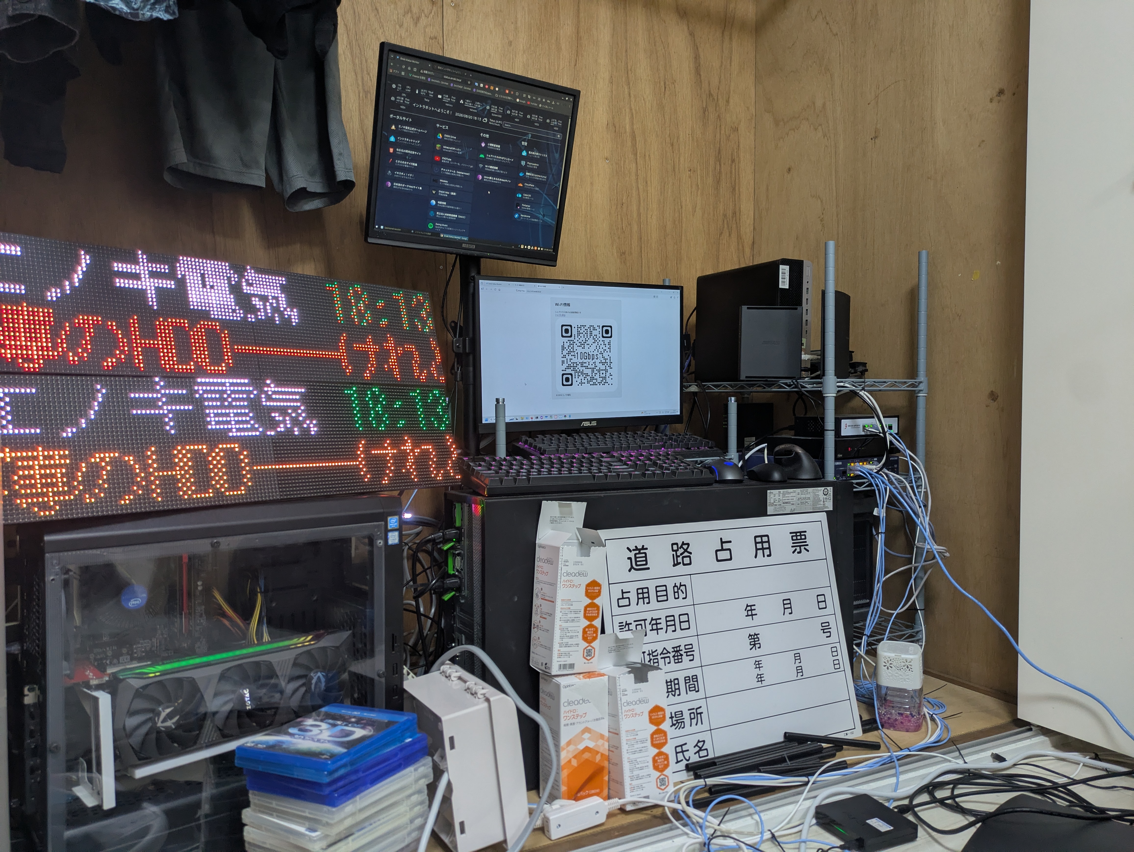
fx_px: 819
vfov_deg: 54.9
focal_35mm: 25
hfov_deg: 69.4
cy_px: 426
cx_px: 567
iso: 178
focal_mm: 5.43
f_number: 1.89
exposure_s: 1/100
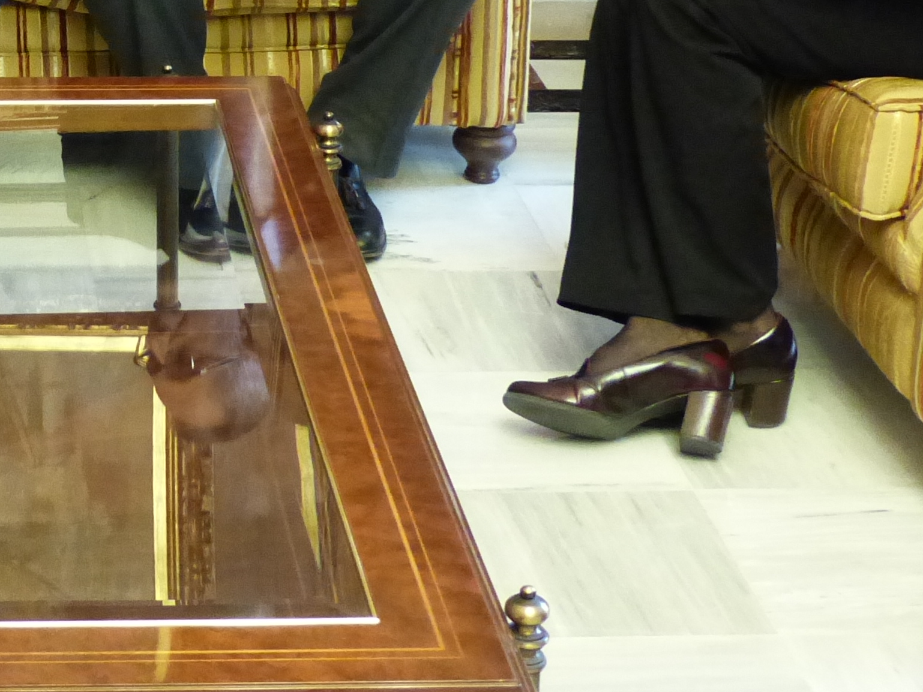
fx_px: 2773
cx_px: -5
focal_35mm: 104
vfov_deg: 13.8
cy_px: -153
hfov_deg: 18.4
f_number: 2.8
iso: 800
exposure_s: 1/30
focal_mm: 7.1
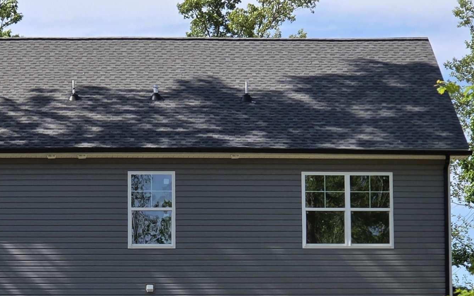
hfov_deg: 12.4
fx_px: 2171
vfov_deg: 7.8
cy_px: 272
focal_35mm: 168
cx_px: 128
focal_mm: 7
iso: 25
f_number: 2.4
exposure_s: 1/805
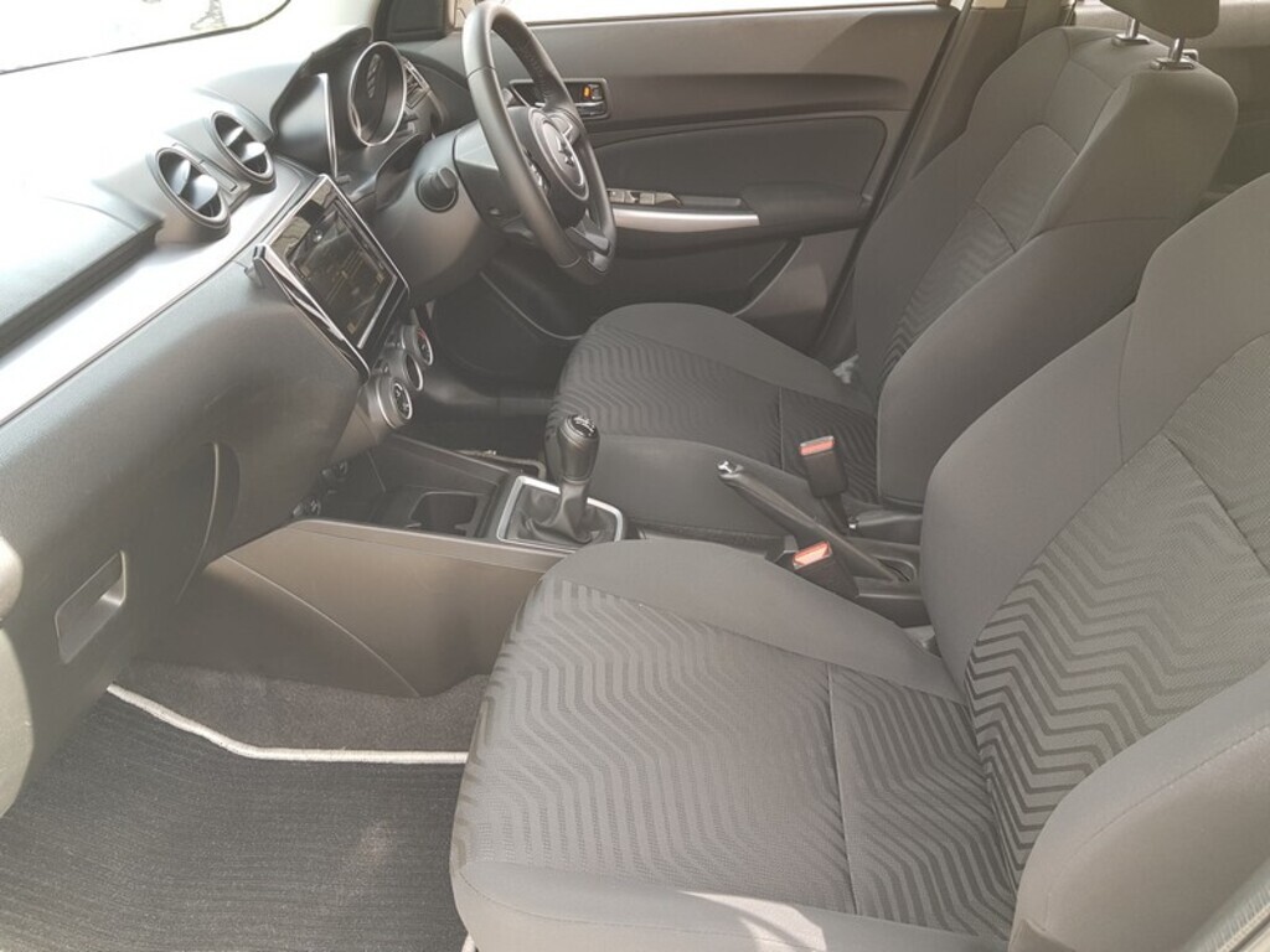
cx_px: 635
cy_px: 476
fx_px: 954
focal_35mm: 26
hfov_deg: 67.3
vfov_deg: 53.1
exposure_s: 1/50
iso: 40
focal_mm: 4.3
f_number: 1.7
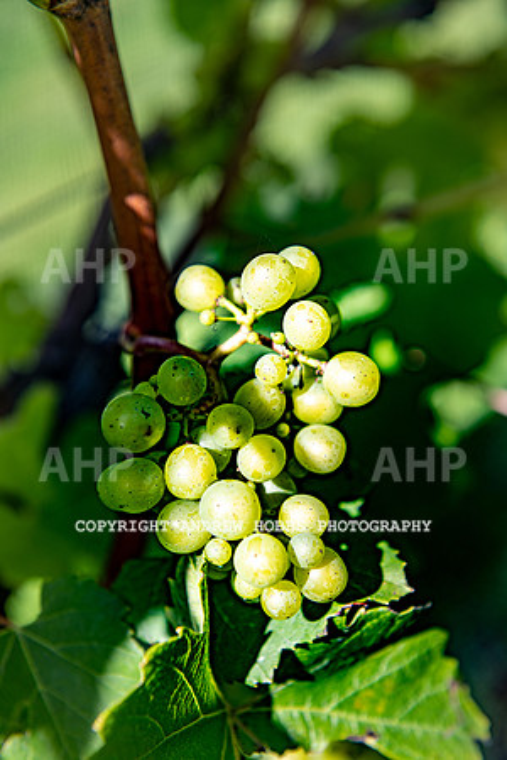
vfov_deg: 36.2
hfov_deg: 24.6
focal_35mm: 55
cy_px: 380
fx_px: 1162
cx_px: 254
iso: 64
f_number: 5
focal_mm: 55
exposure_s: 1/500
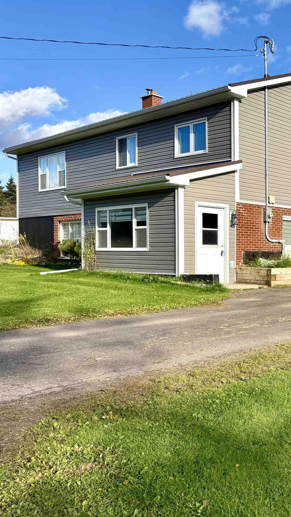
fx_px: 480
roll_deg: +0.0
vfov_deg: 56.6
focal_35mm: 35
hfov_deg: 29.7
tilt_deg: -1.2
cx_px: 333
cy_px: 258
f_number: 1.78
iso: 80
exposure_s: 1/4167
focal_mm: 6.76
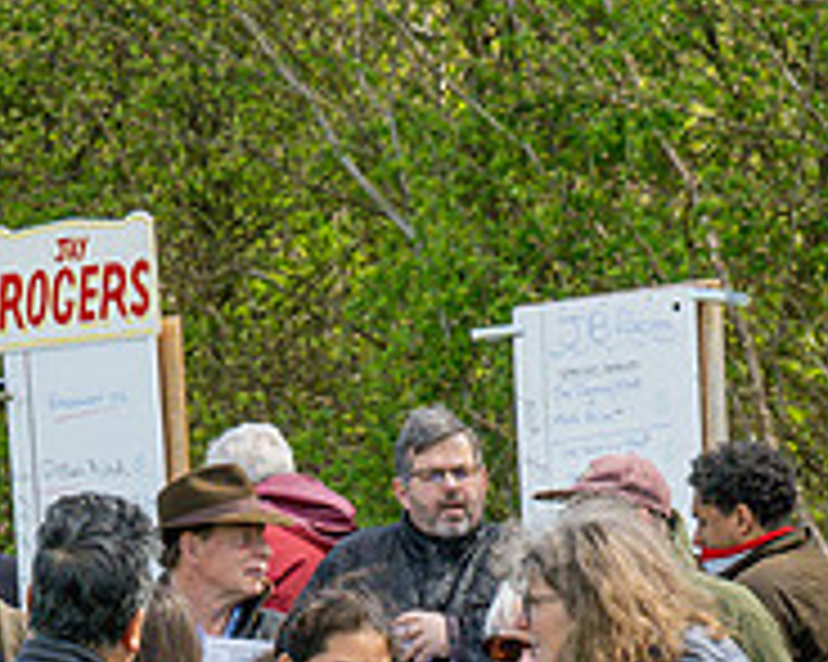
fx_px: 15087
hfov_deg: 3.1
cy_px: 968
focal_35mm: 616
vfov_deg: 2.5
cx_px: 208
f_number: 9
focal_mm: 101
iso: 200
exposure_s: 1/400
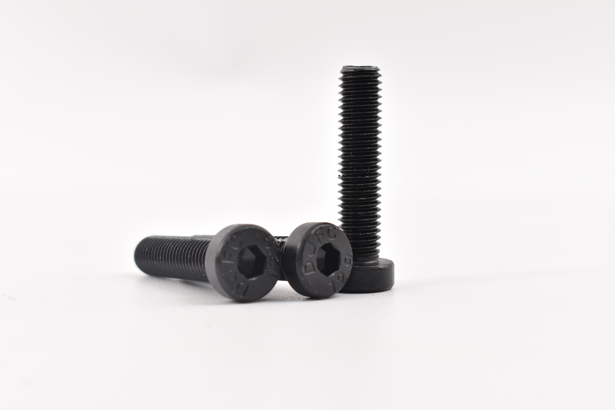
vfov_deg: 21.6
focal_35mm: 63
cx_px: 308
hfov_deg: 31.9
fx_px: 1076
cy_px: 205
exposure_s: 1/80
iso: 250
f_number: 9
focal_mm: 42
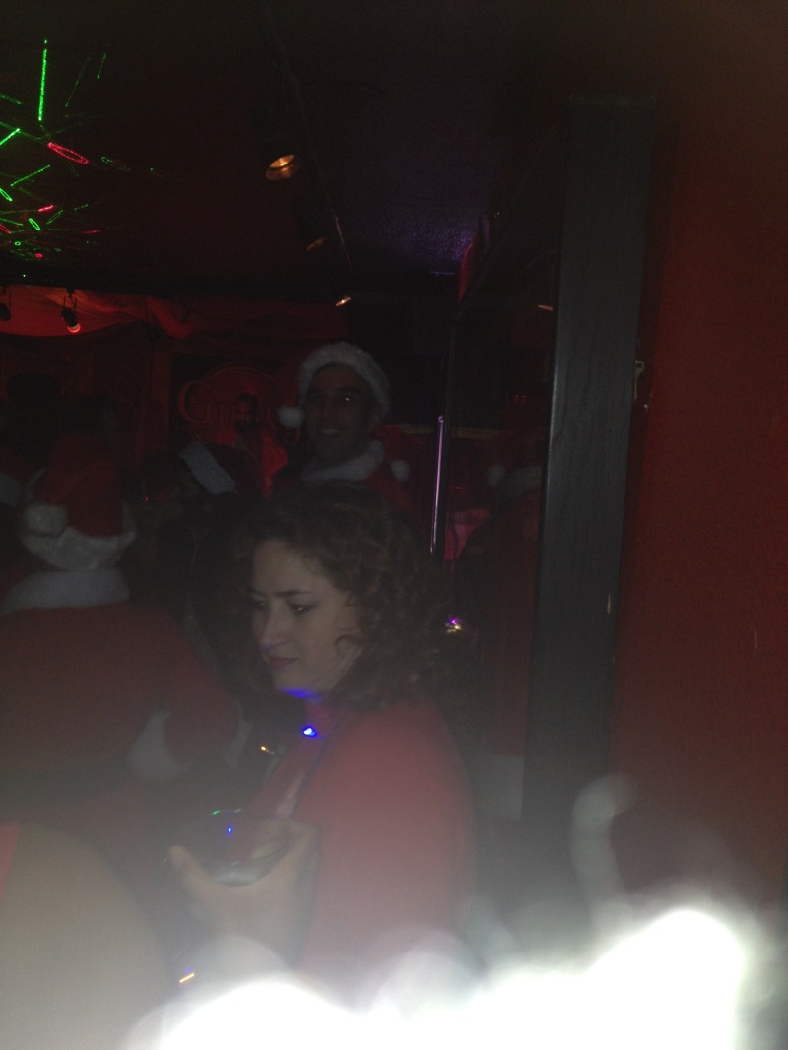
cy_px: 525
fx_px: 1062
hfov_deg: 40.7
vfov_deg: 52.6
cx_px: 394
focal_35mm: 35
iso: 80
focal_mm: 4.28
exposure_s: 1/16
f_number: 2.4
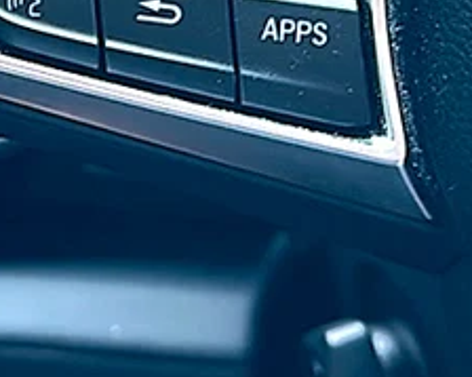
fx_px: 1662
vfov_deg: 12.5
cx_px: 120
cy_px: -142
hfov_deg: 16.1
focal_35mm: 119
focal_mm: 6.86
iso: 64
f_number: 1.78
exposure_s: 1/45
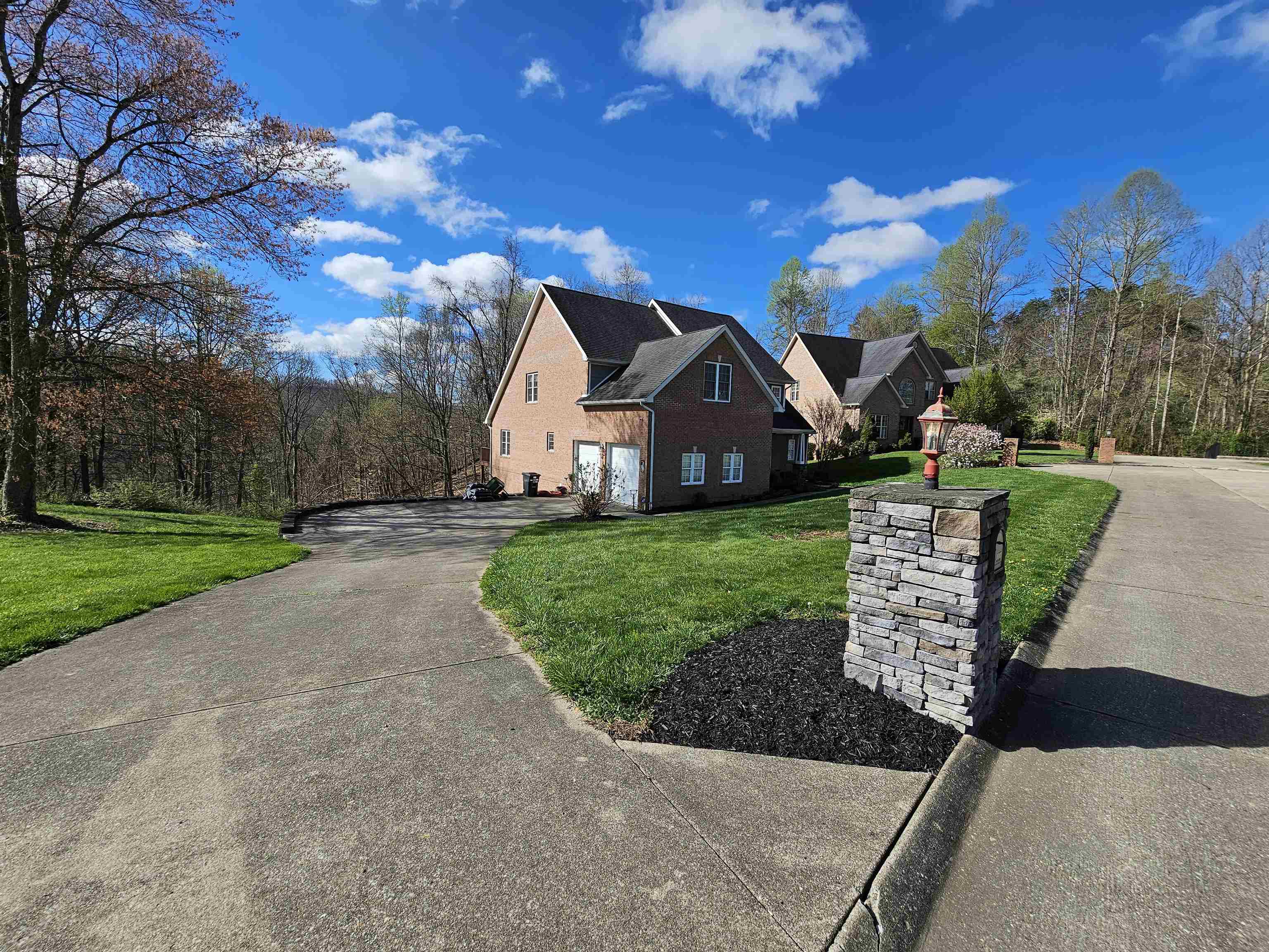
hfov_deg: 106.2
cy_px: 476
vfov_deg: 89.9
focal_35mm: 13
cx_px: 634
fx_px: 477
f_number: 2.2
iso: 50
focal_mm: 2.2
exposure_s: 1/2371
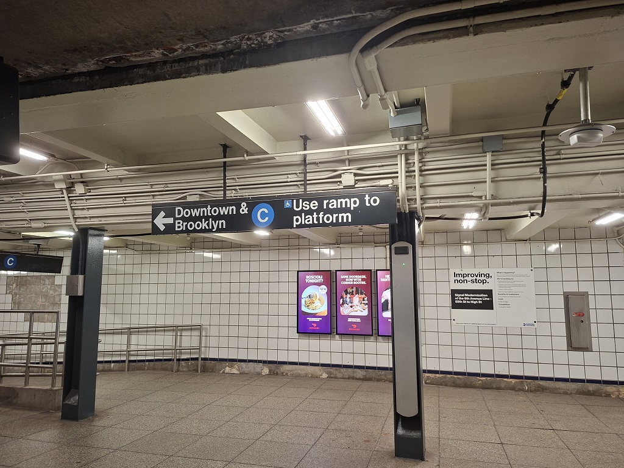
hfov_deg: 73.9
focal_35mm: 23
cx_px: 312
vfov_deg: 58.9
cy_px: 234
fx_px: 415
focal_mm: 5.54
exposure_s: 1/50
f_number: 1.8
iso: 200
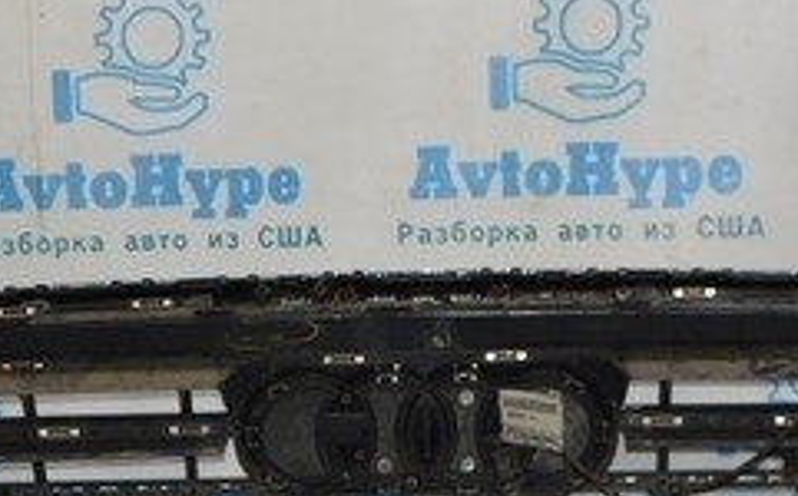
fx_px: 2542
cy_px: 306
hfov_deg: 17.8
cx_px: 384
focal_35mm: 117
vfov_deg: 11.2
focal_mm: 18
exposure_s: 1/125
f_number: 4
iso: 320
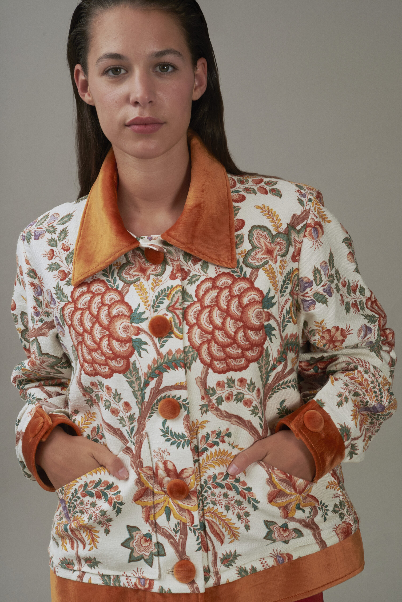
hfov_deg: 16.1
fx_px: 1422
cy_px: 301
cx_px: 201
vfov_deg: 23.9
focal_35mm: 85
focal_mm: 85
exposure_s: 1/160
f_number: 11
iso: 200
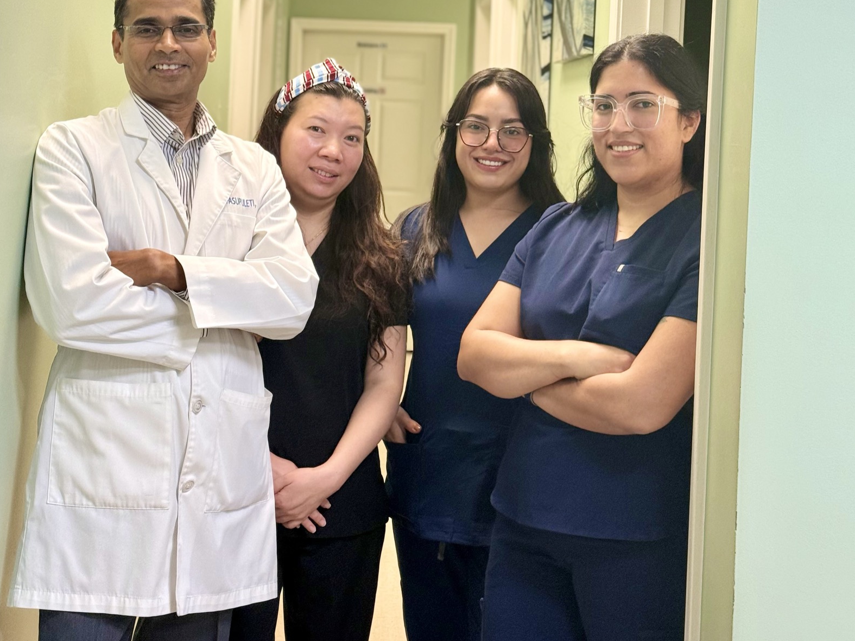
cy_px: 145
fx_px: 1605
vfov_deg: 22.3
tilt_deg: -0.9
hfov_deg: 29.8
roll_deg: -2.5
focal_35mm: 65
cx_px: 424
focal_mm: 6.76
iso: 100
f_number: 1.78
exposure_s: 1/60
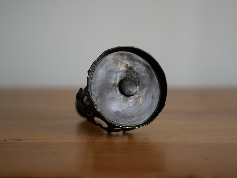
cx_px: 118
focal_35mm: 60
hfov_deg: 32.2
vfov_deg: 24.4
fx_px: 411
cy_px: 89
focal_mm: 30
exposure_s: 1/80
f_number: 2.8
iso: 200
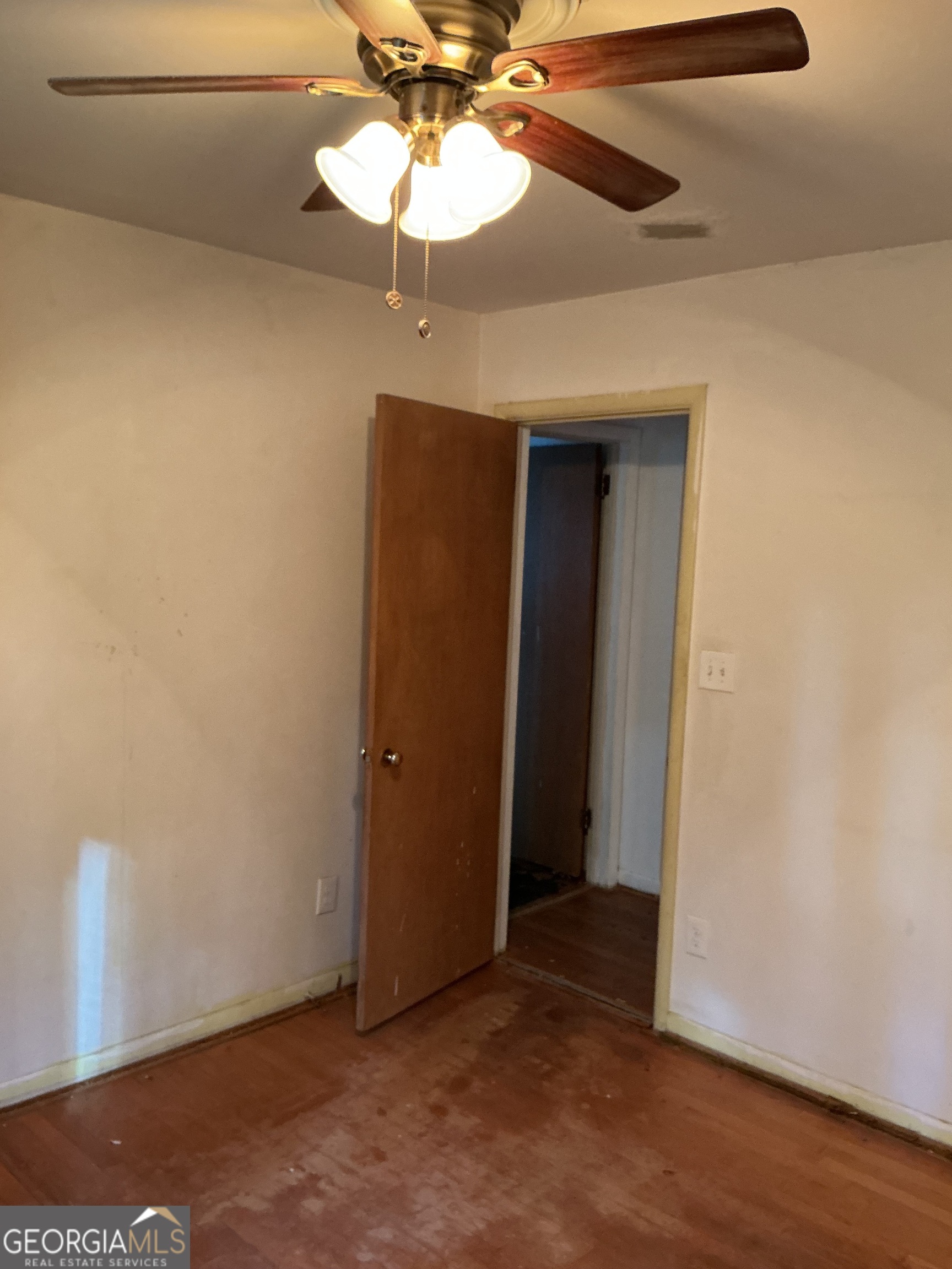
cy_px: 634
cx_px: 476
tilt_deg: -5.6
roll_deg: -1.2
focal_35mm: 29
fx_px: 1063
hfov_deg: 48.2
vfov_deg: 61.7
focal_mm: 3
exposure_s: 1/40
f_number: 1.8
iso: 250
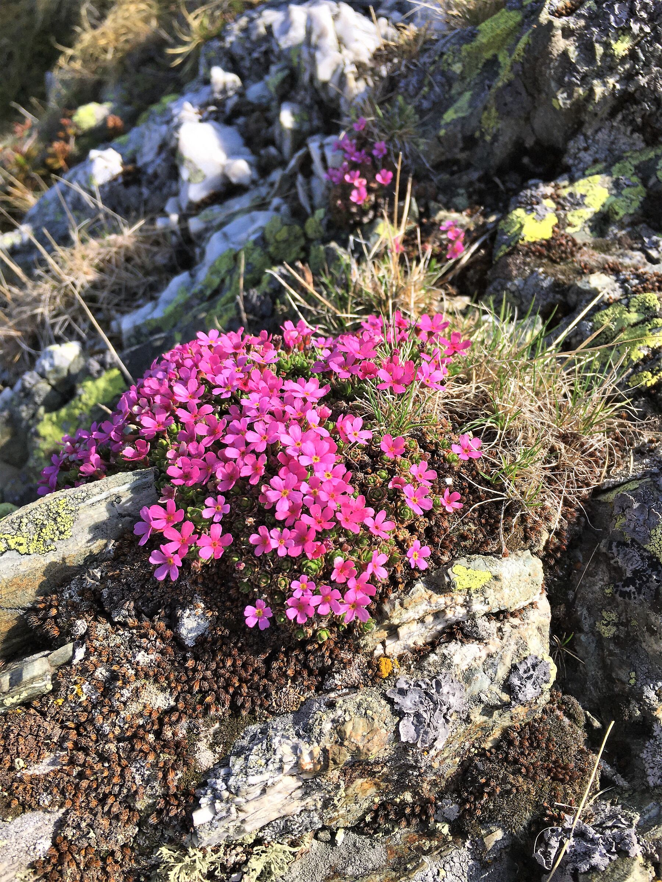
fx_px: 739
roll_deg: +0.8
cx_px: 331
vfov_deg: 61.7
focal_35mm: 29
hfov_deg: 48.2
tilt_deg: -41.0
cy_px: 441
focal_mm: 4.15
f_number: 2.2
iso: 25
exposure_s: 1/1603
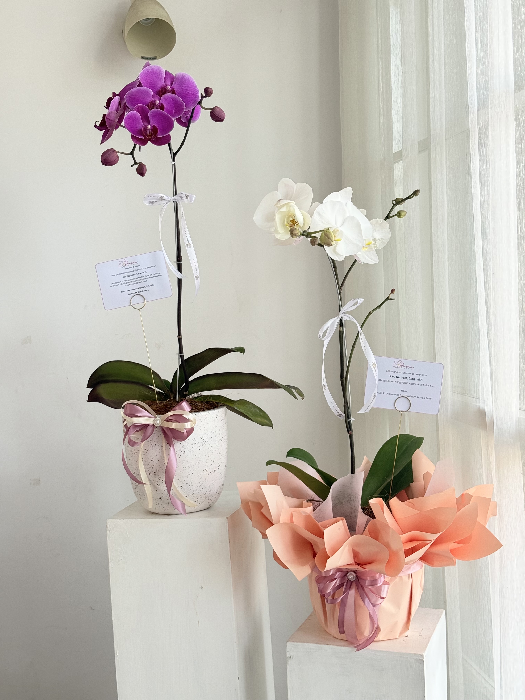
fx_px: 971
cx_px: 262
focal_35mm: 48
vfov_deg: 39.7
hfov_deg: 30.3
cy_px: 350
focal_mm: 6.76
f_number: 1.78
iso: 100
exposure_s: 1/74
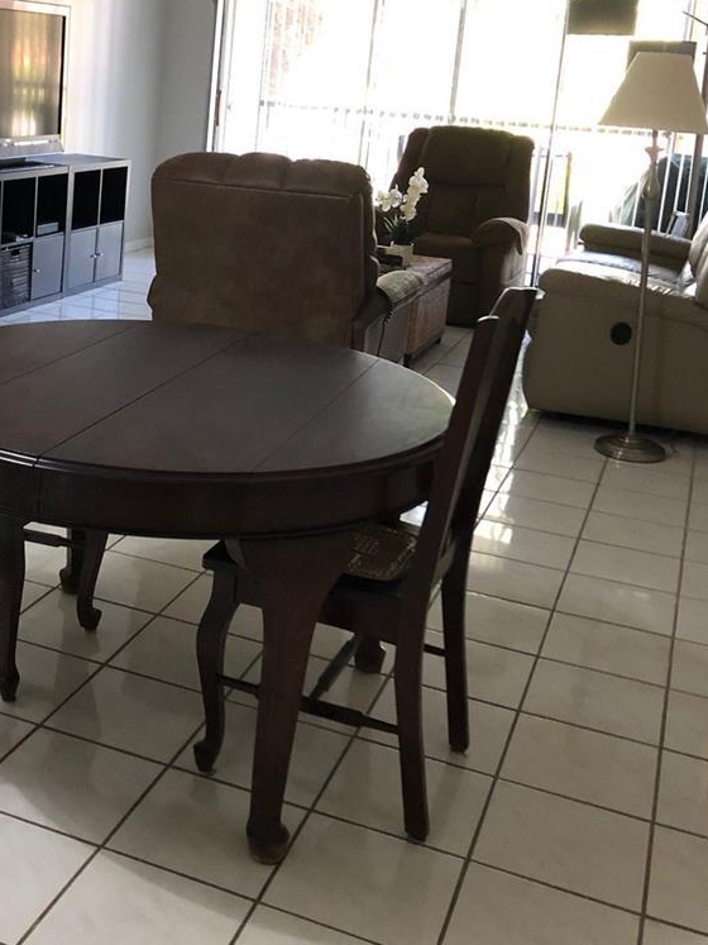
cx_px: 148
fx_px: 1228
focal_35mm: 45
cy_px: 328
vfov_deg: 41.6
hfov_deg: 31.4
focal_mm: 3.99
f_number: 1.8
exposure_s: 1/15
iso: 100
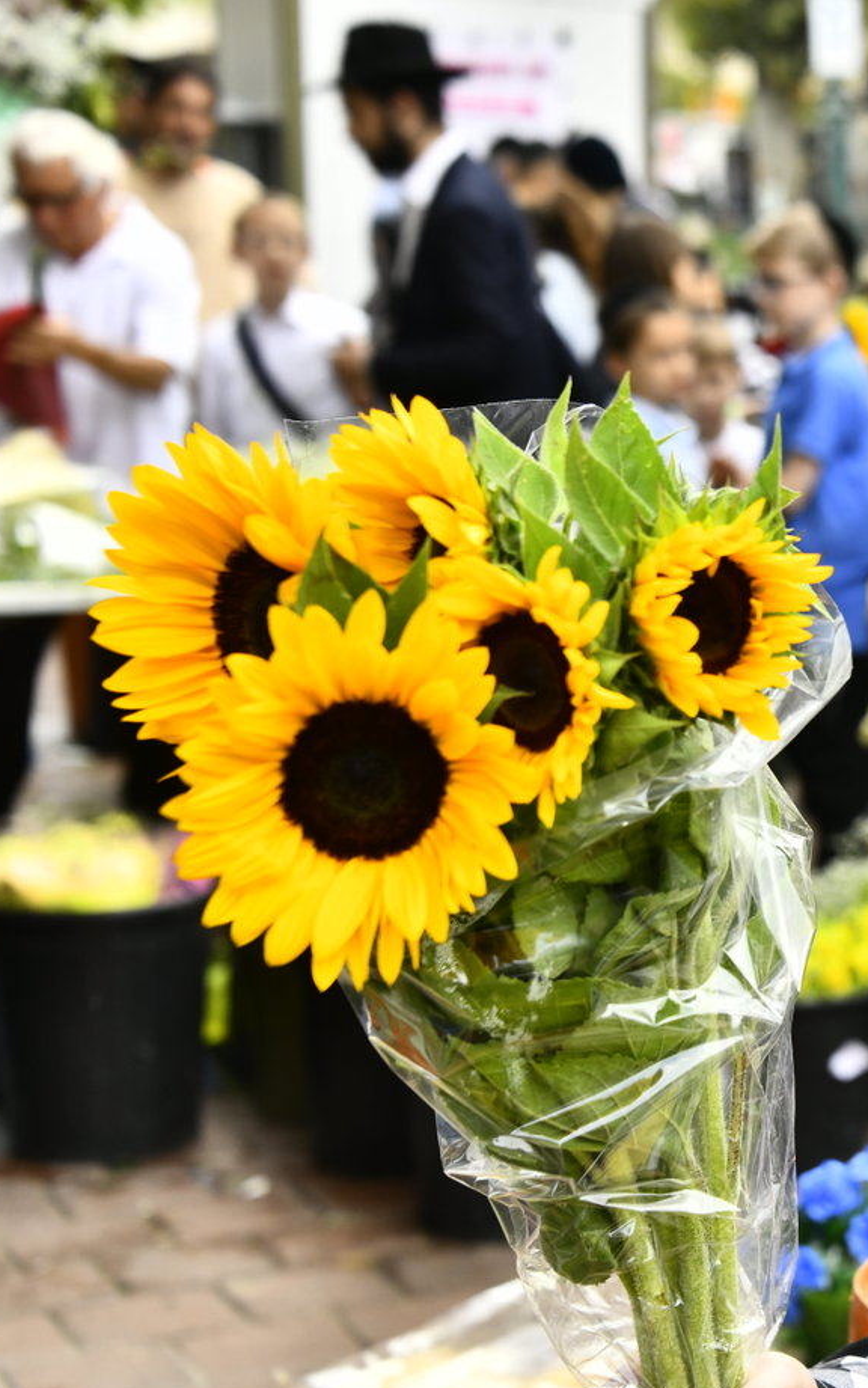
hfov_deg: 13.3
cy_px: 702
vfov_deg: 21.6
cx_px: 1010
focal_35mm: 96
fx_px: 3632
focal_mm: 62
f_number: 5.6
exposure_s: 1/800
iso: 500
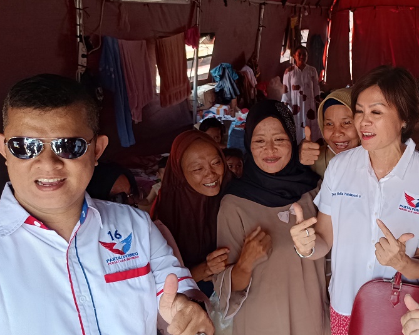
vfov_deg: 35.6
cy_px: 184
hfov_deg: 41.6
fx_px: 521
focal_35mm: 42
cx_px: 346
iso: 120
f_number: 1.88
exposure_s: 1/101
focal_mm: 5.59
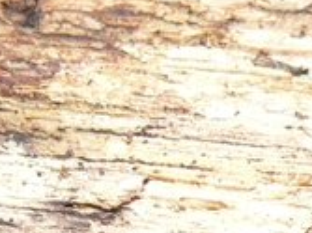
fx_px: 1243
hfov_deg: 13.4
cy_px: 412
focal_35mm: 138
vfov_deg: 10.2
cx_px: 478
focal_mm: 6
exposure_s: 1/60
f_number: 4
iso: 100
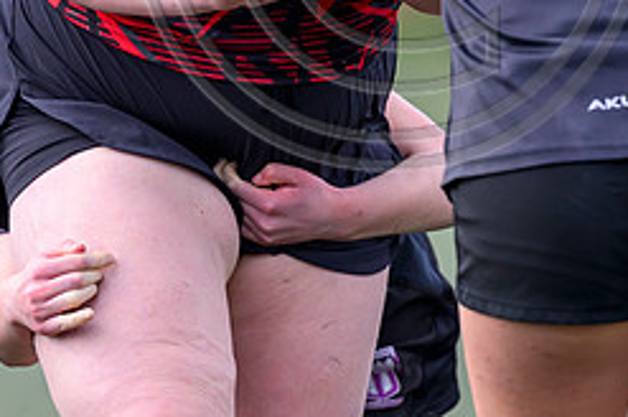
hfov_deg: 1.3
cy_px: 161
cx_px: 181
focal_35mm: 1590
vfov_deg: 0.9
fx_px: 27700
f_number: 3.2
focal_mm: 400
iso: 500
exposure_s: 1/1600
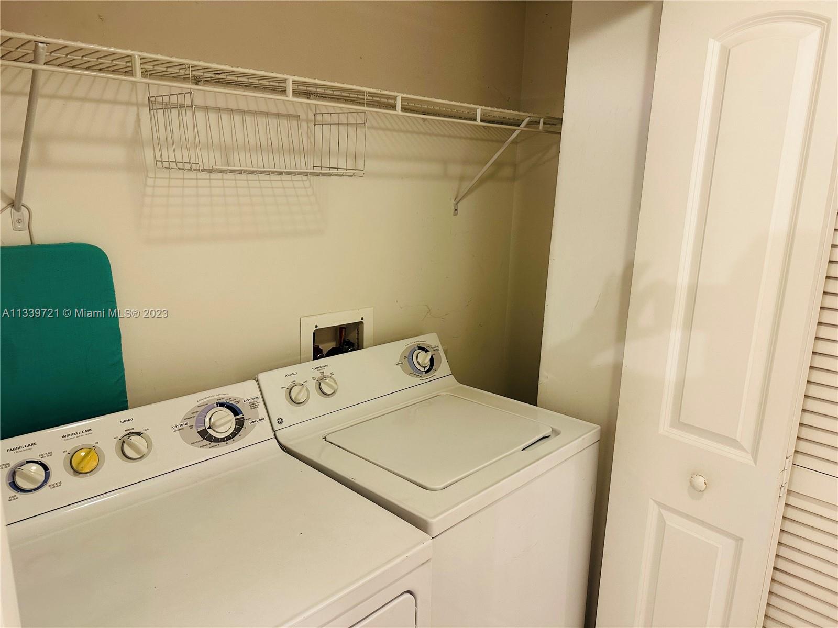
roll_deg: -1.6
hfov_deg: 71.6
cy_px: 314
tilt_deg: -12.5
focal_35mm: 24
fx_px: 581
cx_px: 419
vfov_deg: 56.8
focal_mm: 6.86
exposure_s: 1/60
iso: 200
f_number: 1.78
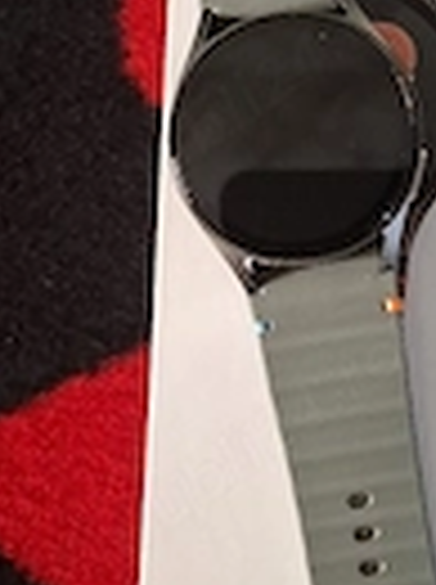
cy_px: 148
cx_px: 346
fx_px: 1196
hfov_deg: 20.4
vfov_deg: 27.1
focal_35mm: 71
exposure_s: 1/25
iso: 500
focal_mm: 5.54
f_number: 1.8
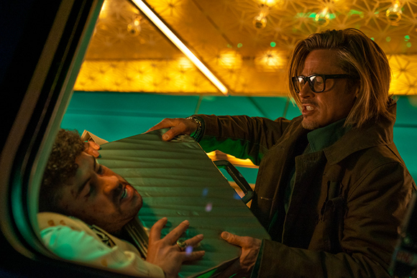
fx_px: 672
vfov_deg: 23.4
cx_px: 208
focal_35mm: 58
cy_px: 139
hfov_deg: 34.5
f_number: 2.8
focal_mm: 58
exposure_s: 1/400
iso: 3200
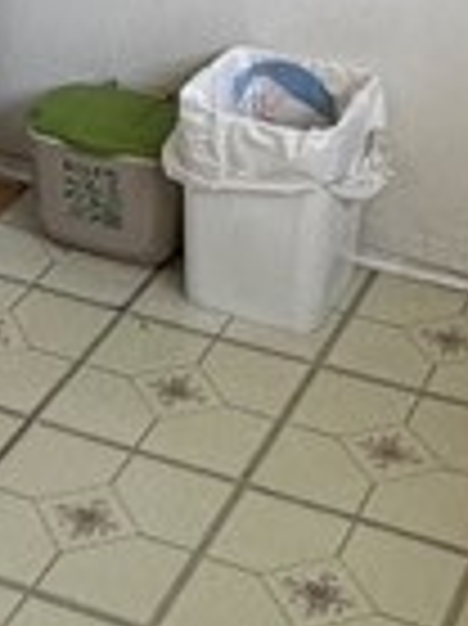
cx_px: 58
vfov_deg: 18.0
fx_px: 1860
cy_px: -162
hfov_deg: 14.2
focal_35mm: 103
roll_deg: -2.4
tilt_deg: -16.4
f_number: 2.2
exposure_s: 1/99
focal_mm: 2.22
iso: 200
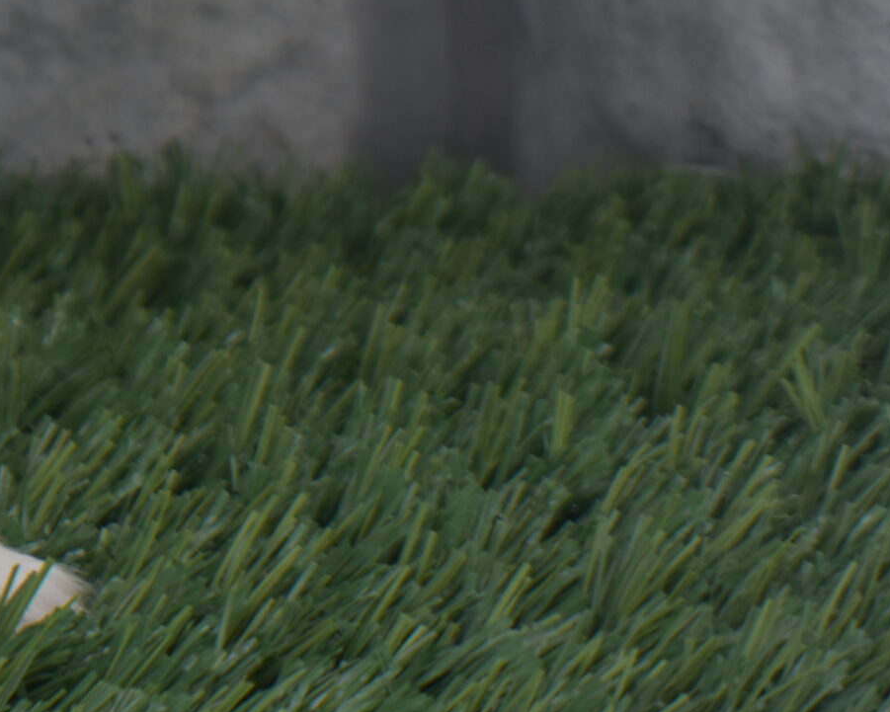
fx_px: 5058
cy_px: 17
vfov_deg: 8.0
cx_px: -290
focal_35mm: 192
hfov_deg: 9.9
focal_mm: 48
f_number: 5.3
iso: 200
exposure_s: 1/160
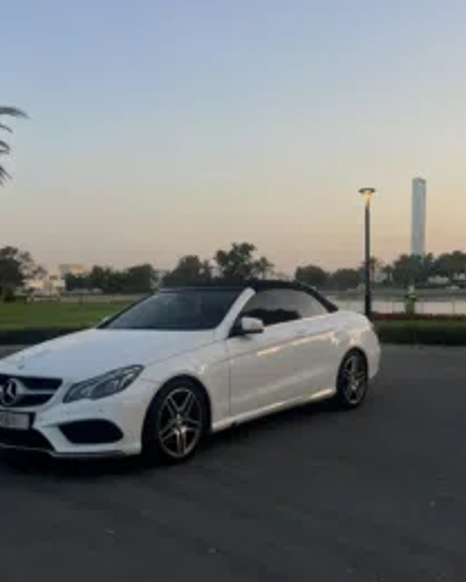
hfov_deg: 38.2
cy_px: 331
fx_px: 672
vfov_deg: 46.7
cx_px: 226
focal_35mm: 39
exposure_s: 1/1279
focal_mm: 5.1
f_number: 1.6
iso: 50
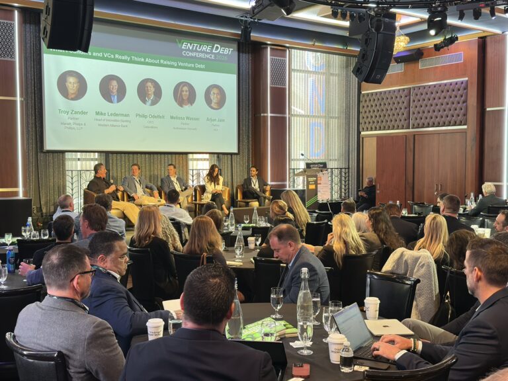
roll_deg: +0.0
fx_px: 631
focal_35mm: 43
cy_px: 190
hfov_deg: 43.9
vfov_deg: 33.6
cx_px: 254
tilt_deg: -2.8
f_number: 1.78
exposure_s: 1/60
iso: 200
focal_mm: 6.86
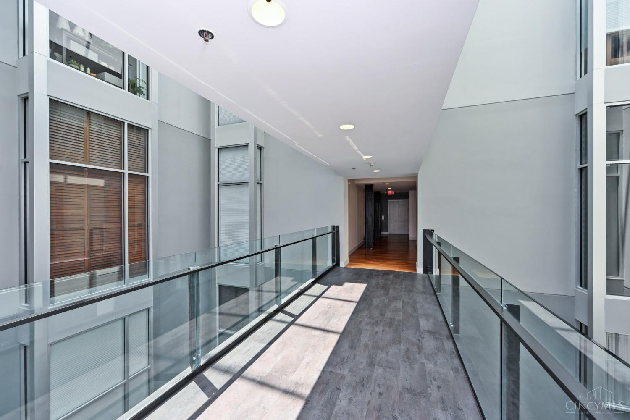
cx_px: 315
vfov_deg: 81.2
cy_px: 210
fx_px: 245
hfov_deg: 104.3
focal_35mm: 14
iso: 140
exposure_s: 1/125
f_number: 5.6
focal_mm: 14
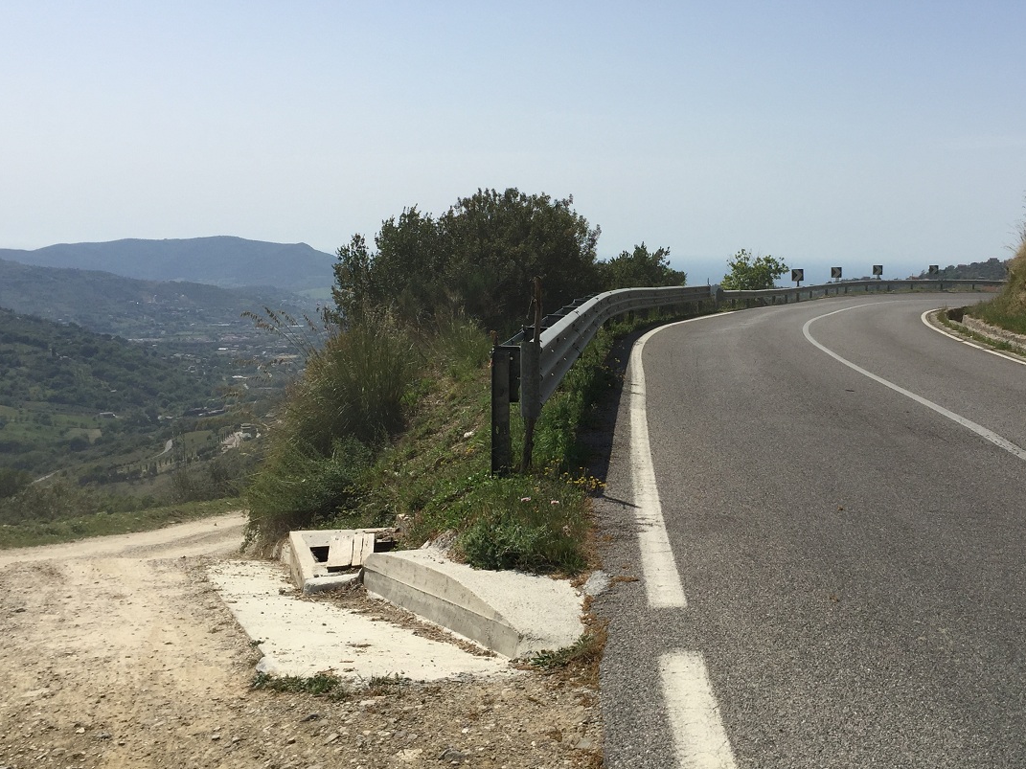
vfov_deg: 36.8
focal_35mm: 39
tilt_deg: -2.6
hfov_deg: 47.5
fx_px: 1156
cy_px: 341
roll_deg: -3.0
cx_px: 623
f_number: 2.2
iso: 32
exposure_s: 1/3968
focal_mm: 4.15
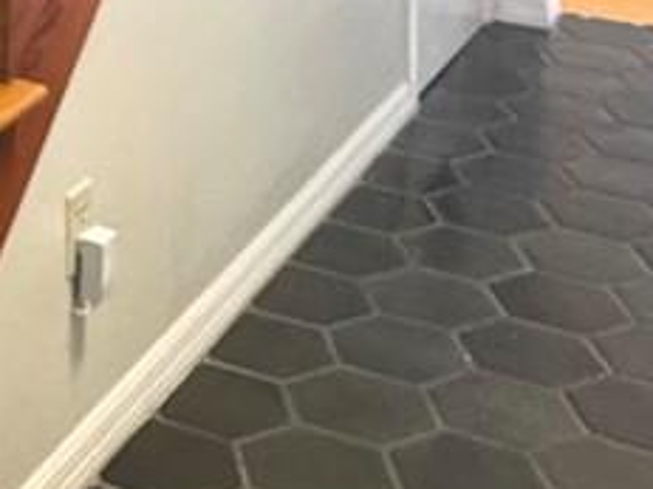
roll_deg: -0.1
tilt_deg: -3.4
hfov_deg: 18.6
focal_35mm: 97
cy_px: -452
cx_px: -229
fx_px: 1829
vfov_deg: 13.3
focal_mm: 2.22
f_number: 2.2
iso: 320
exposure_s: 1/60
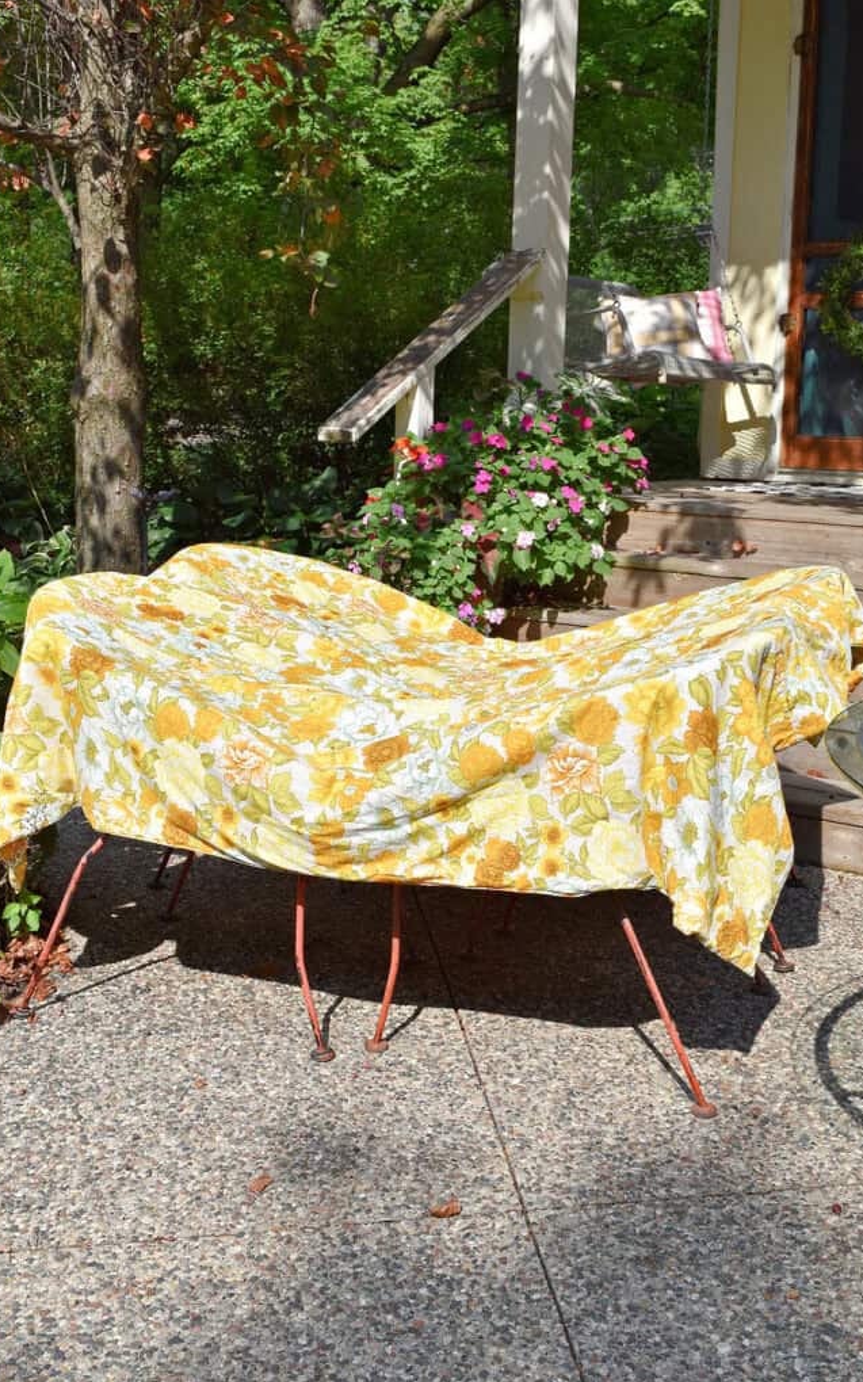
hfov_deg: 29.8
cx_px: 425
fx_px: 1619
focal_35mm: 43
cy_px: 692
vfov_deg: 46.2
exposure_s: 1/500
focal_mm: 28
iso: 200
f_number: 10
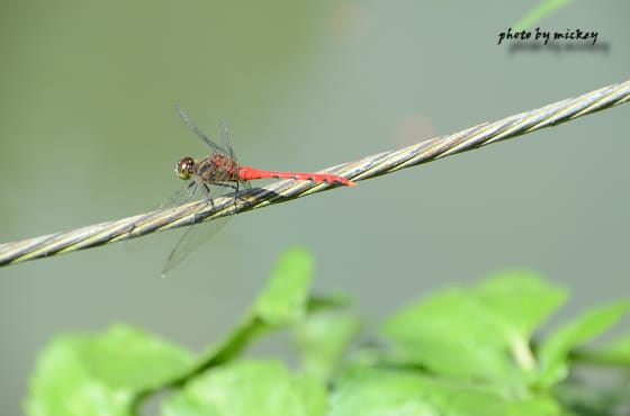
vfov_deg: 3.4
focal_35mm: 405
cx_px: 315
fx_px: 7068
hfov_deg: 5.1
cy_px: 208
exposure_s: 1/320
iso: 400
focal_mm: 270
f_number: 10
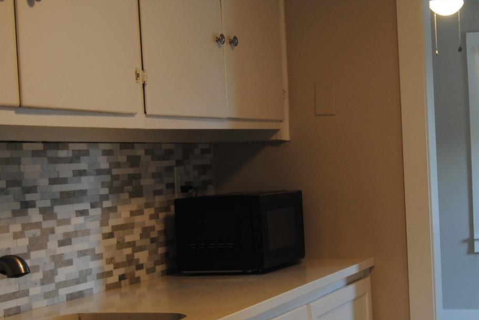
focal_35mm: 77
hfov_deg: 26.1
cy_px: 197
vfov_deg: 17.7
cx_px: 332
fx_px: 1027
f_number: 3.8
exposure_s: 1/30
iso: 200
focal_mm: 23
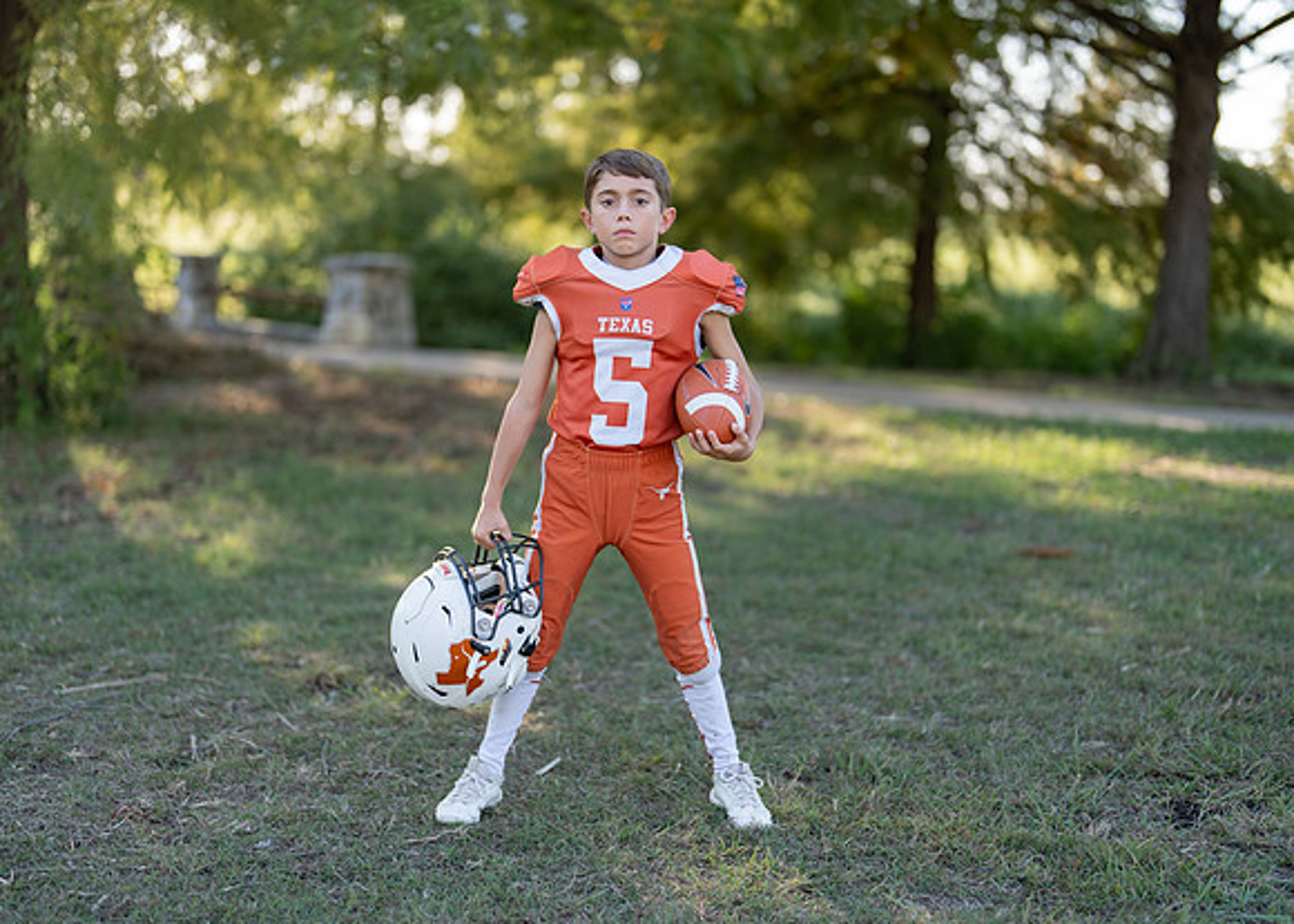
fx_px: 1925
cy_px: 462
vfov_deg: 27.0
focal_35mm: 52
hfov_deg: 37.2
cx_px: 647
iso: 100
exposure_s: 1/1250
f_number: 1.2
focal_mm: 50
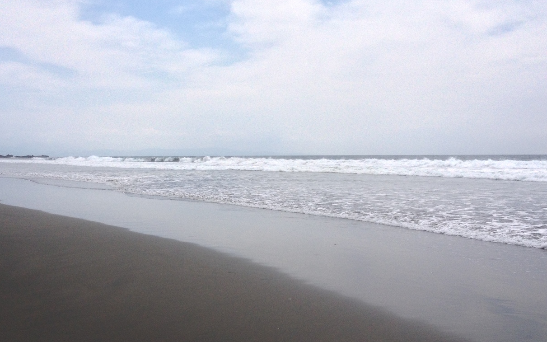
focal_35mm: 49
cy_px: 142
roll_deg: +0.8
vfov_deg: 26.3
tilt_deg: -1.5
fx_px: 731
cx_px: 264
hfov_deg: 41.0
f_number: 2.4
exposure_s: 1/4255
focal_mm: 4.28
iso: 50
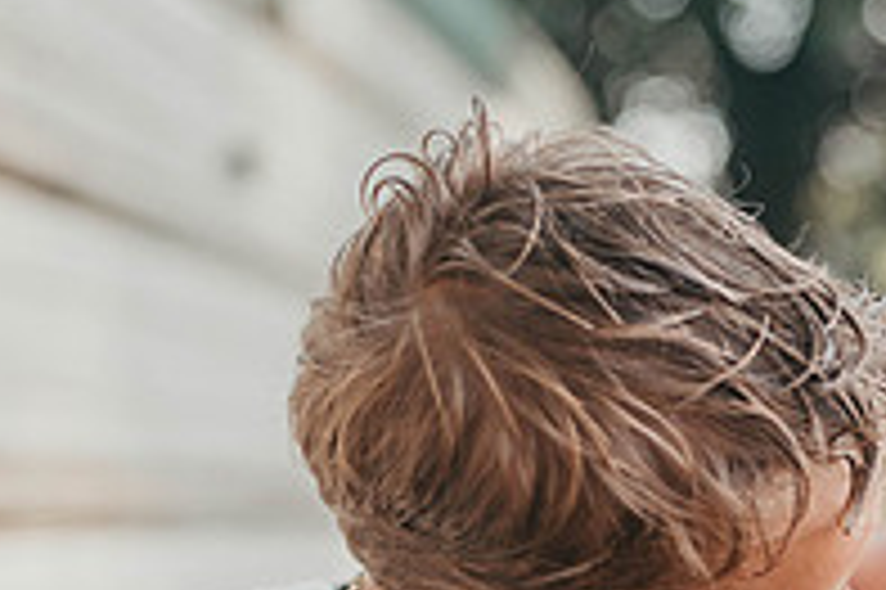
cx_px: 833
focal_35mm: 120
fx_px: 2951
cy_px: 653
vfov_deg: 11.2
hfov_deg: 16.8
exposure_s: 1/1600
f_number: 1.6
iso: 64
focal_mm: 35
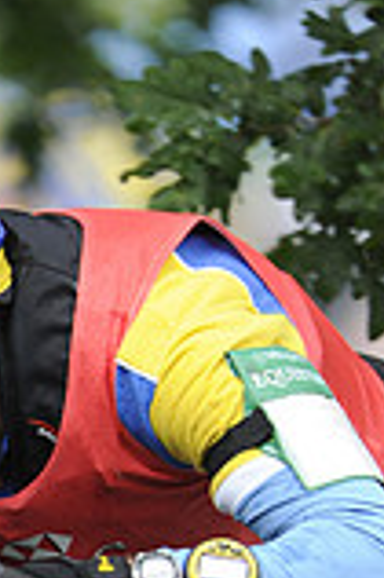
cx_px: -227
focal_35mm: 1830
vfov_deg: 1.1
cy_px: 944
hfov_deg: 0.7
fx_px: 29342
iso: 2000
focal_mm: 500
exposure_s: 1/640
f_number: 4
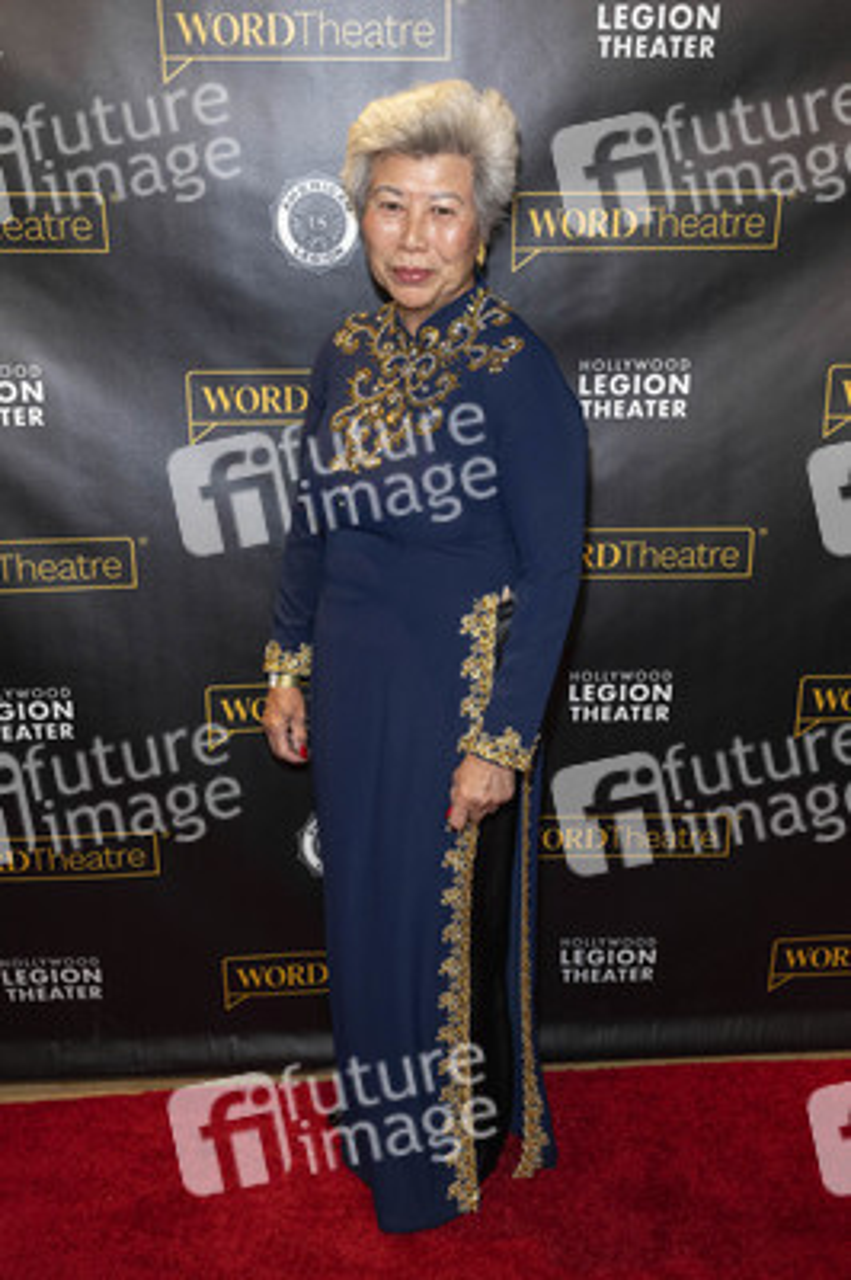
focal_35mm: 31
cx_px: 426
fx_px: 1101
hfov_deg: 42.3
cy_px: 640
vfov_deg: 60.3
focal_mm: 31
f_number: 5.6
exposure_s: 1/200
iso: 800
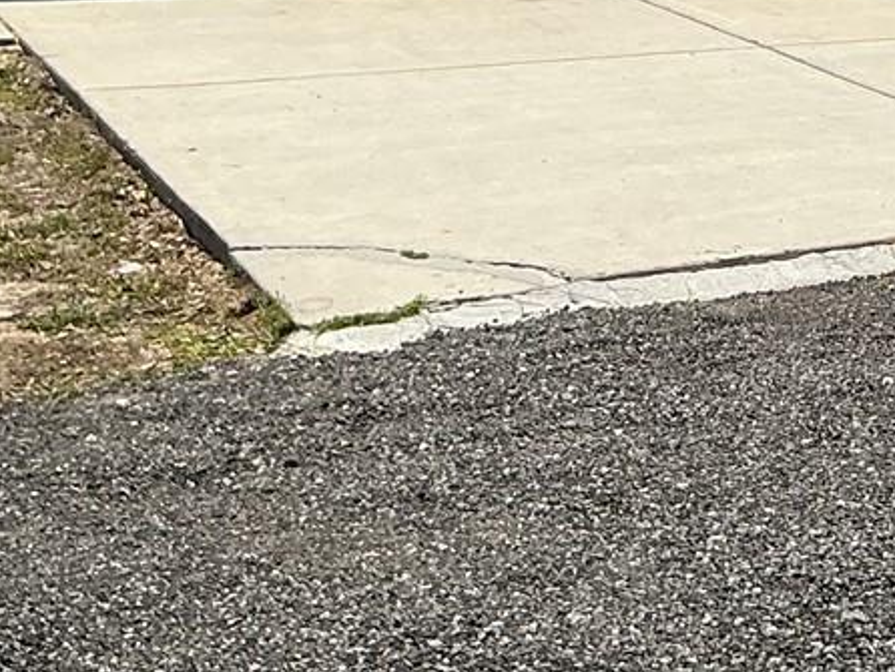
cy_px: -271
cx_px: 1072
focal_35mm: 104
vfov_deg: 13.6
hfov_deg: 18.0
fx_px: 2690
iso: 25
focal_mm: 3
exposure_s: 1/2801
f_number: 1.8
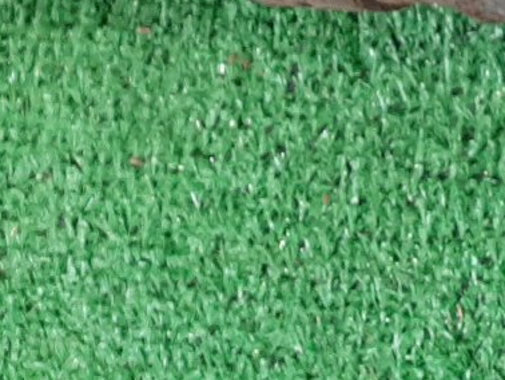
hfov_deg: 16.3
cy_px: -165
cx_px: 937
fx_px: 1445
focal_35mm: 99
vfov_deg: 14.1
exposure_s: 1/33
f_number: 1.7
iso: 187
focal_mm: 3.93
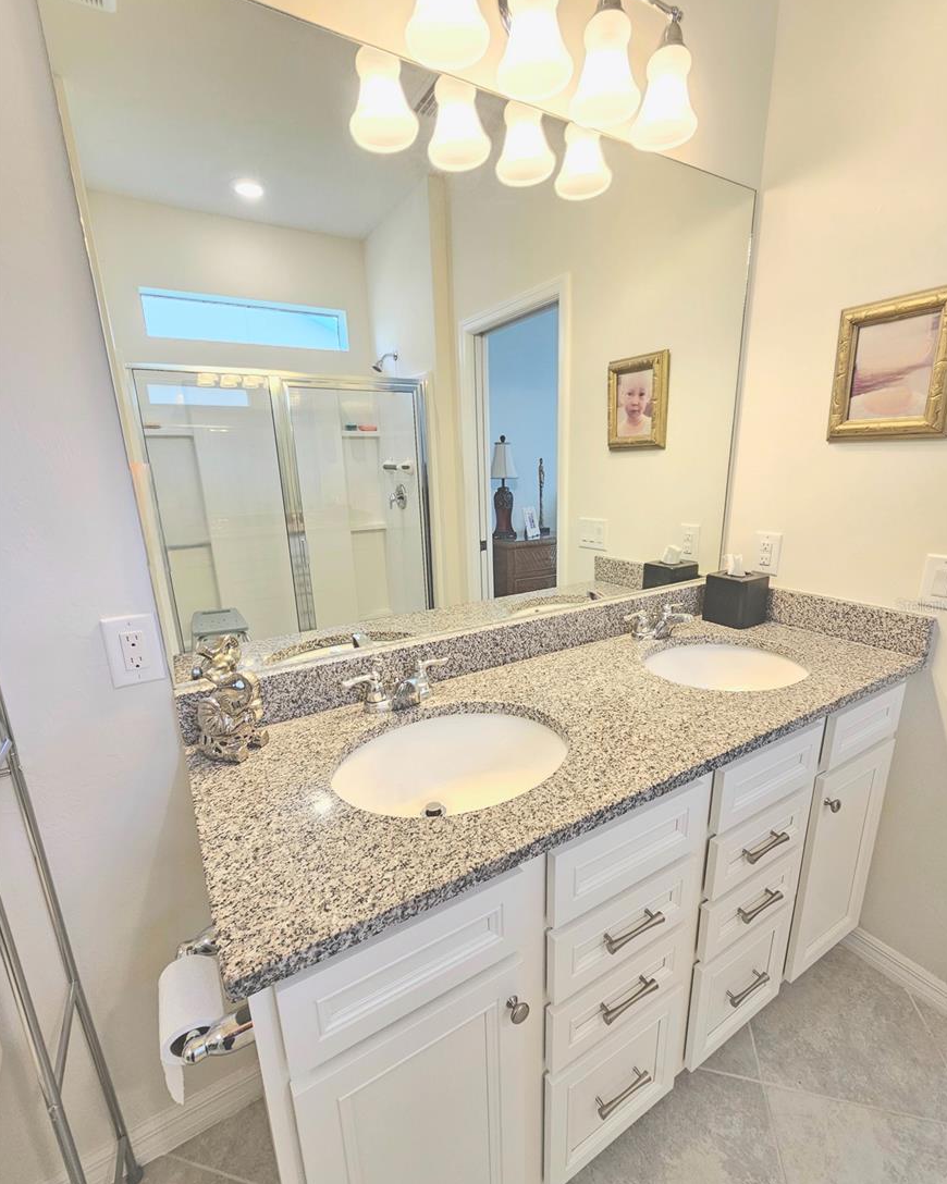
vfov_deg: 100.7
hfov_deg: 88.0
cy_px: 605
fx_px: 491
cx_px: 483
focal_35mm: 14
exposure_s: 1/60.2
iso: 125
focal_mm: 2.2
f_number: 2.2
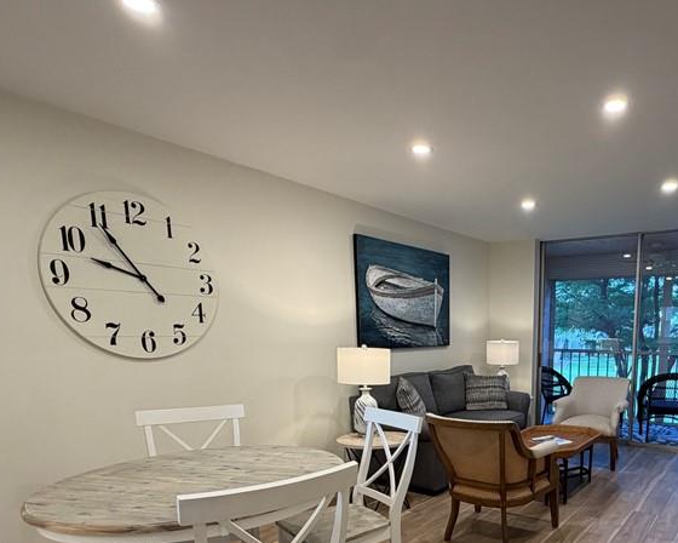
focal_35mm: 25
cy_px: 424
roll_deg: -0.2
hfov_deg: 64.8
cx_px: 492
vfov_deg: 53.5
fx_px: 502
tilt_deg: -10.8
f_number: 2.2
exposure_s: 1/120
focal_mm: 2.22
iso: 250
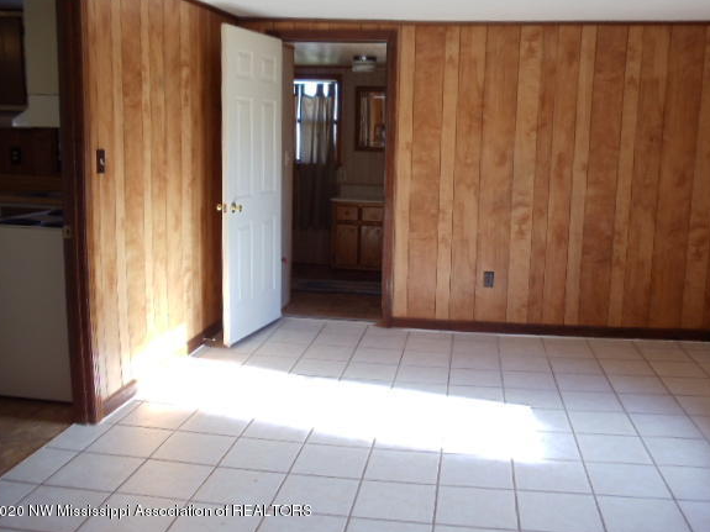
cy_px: 239
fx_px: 1005
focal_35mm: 49
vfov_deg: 29.6
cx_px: 367
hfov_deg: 38.9
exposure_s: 1/30
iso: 80
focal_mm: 6
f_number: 3.5
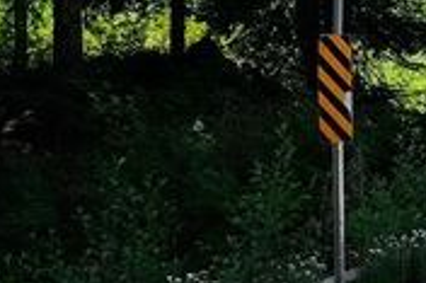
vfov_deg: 8.7
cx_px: 765
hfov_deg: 12.0
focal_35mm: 157
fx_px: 1856
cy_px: 87
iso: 320
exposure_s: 1/450
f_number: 5.6
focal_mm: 18
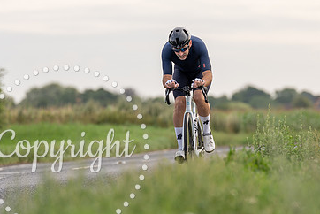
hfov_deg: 6.4
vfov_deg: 4.3
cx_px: 203
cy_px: 103
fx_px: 2847
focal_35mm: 320
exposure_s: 1/800
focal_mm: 200
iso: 100
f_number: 3.5
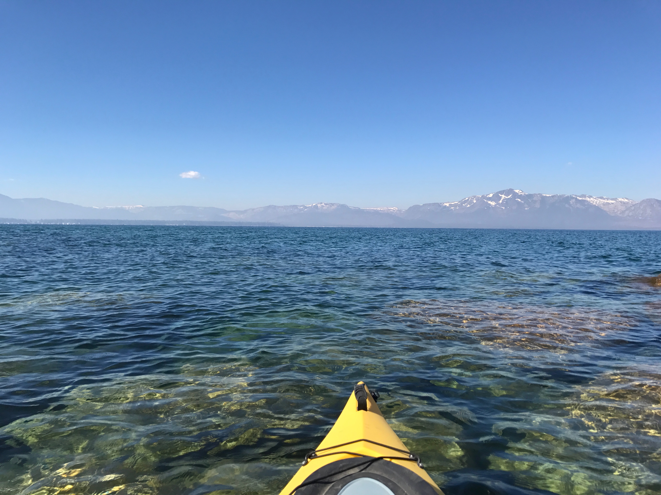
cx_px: 330
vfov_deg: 49.7
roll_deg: -0.3
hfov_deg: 63.4
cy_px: 248
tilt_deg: -1.2
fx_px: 535
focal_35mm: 28
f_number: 1.8
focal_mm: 3.99
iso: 20
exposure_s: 1/2037
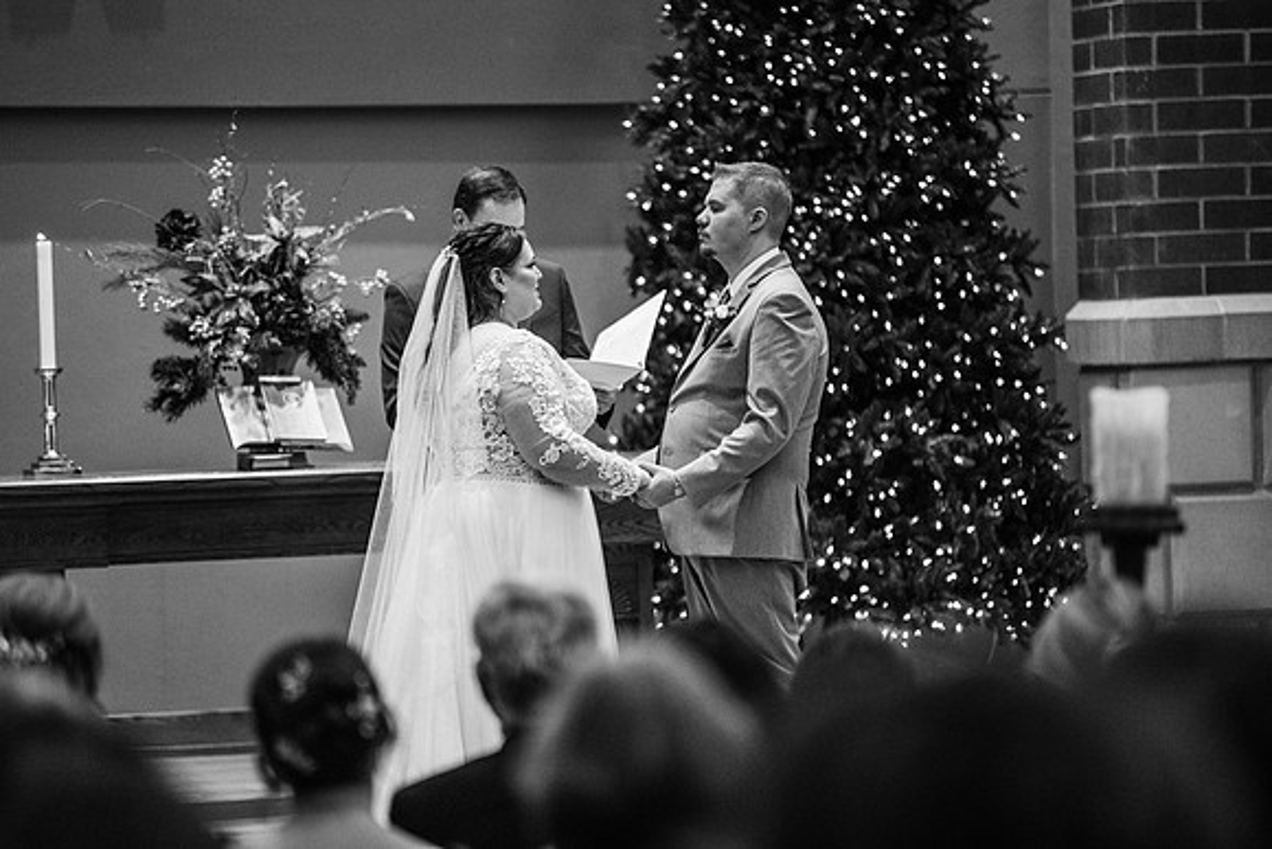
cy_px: 424
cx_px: 636
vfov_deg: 7.9
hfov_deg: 11.7
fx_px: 6184
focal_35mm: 175
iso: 2000
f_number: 2.8
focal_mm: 175
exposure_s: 1/250
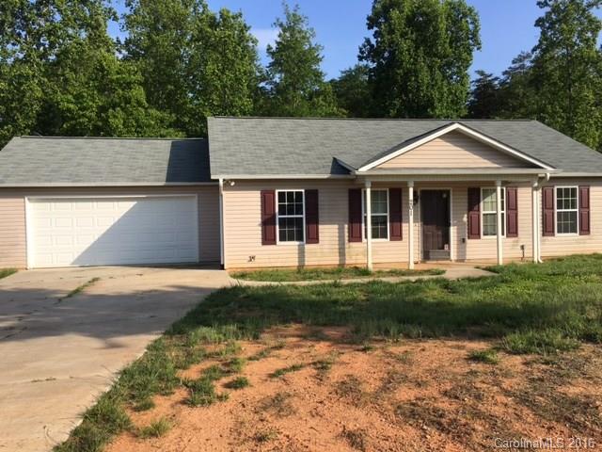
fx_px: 504
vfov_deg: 48.2
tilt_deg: +0.0
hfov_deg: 61.7
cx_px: 301
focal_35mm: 29
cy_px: 226
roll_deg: +1.6
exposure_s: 1/1131
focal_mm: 4.15
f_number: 2.2
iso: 25
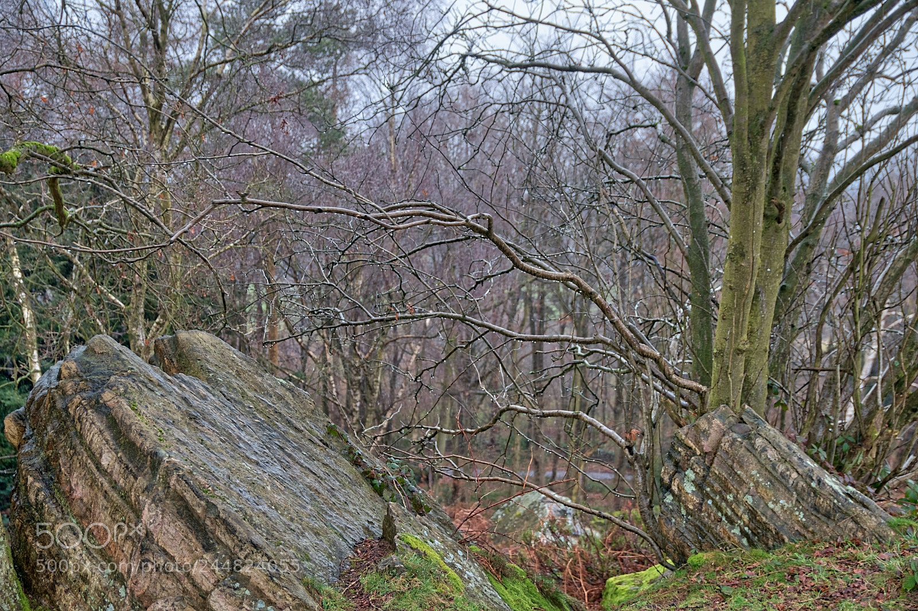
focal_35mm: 44
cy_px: 306
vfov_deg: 30.8
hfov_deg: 45.0
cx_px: 459
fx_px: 1109
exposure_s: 1/80
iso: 200
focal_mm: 29
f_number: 2.8
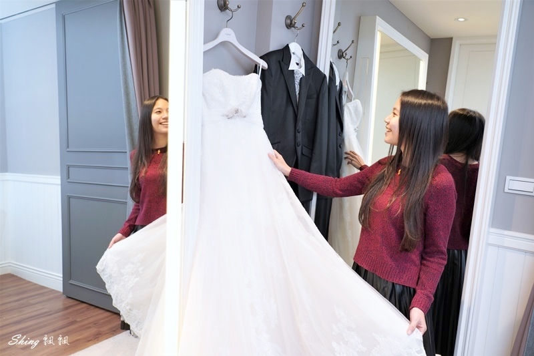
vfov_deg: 43.6
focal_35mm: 30
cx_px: 267
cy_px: 178
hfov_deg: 61.9
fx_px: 445
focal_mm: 30
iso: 800
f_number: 5.6
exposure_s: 1/80
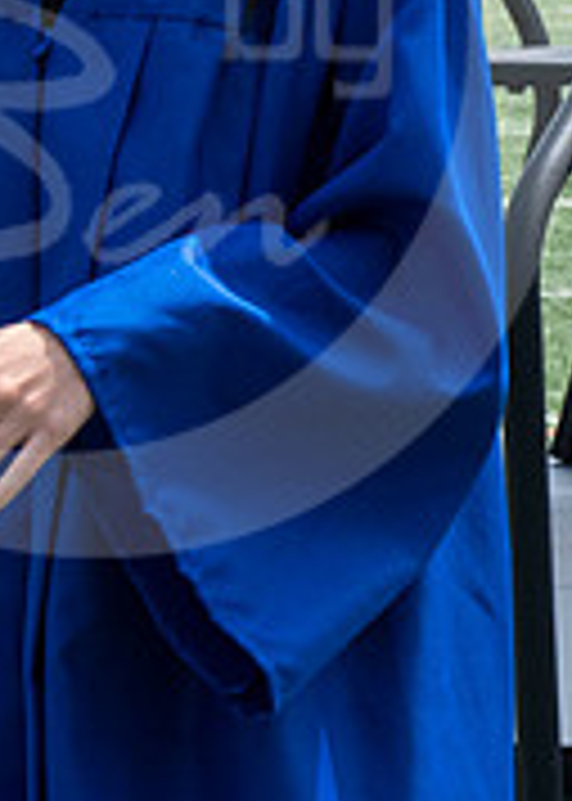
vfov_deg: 3.7
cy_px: -87
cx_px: -656
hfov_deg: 2.6
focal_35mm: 551
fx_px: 12541
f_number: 13
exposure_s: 1/250
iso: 200
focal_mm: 70
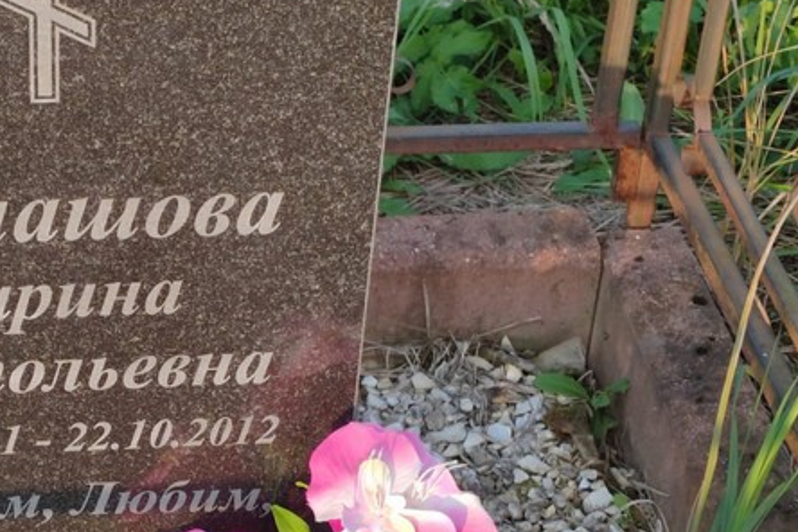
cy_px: 397
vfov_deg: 13.2
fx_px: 2283
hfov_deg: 19.5
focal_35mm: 103
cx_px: 110
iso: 100
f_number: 1.9
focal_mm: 5.52
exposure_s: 1/250
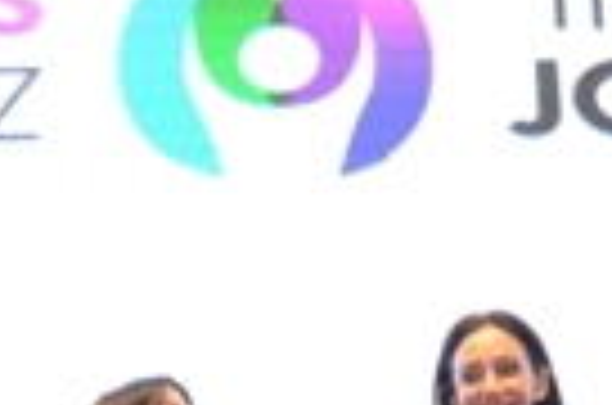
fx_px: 1781
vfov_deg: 12.1
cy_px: 693
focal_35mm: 105
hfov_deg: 19.5
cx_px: 274
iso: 800
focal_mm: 18
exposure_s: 1/100
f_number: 3.5
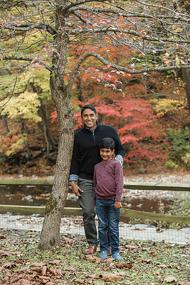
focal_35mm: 78
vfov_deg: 26.0
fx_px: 617
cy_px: 142
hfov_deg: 17.5
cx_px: 95
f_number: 4
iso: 800
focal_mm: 78
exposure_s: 1/125
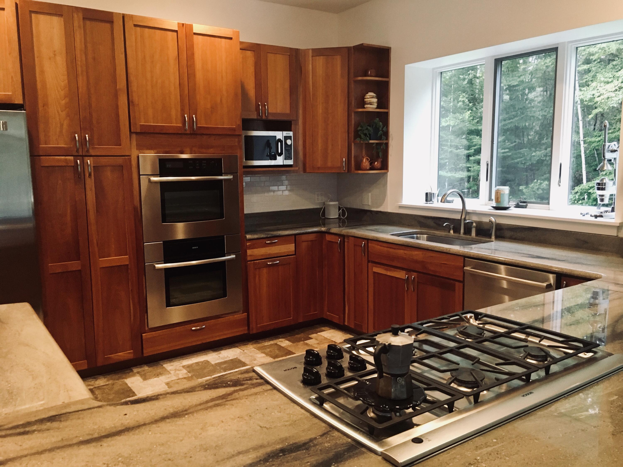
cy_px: 234
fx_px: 522
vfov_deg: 48.2
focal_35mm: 29
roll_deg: +1.7
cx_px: 312
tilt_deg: -5.4
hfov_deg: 61.7
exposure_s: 1/30
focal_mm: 4.15
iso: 160
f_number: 2.2
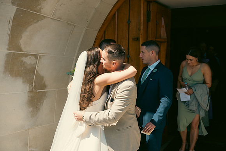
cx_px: 113
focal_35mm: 40
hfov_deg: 48.4
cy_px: 76
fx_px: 251
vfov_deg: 33.4
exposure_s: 1/800
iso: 100
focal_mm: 40
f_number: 3.5
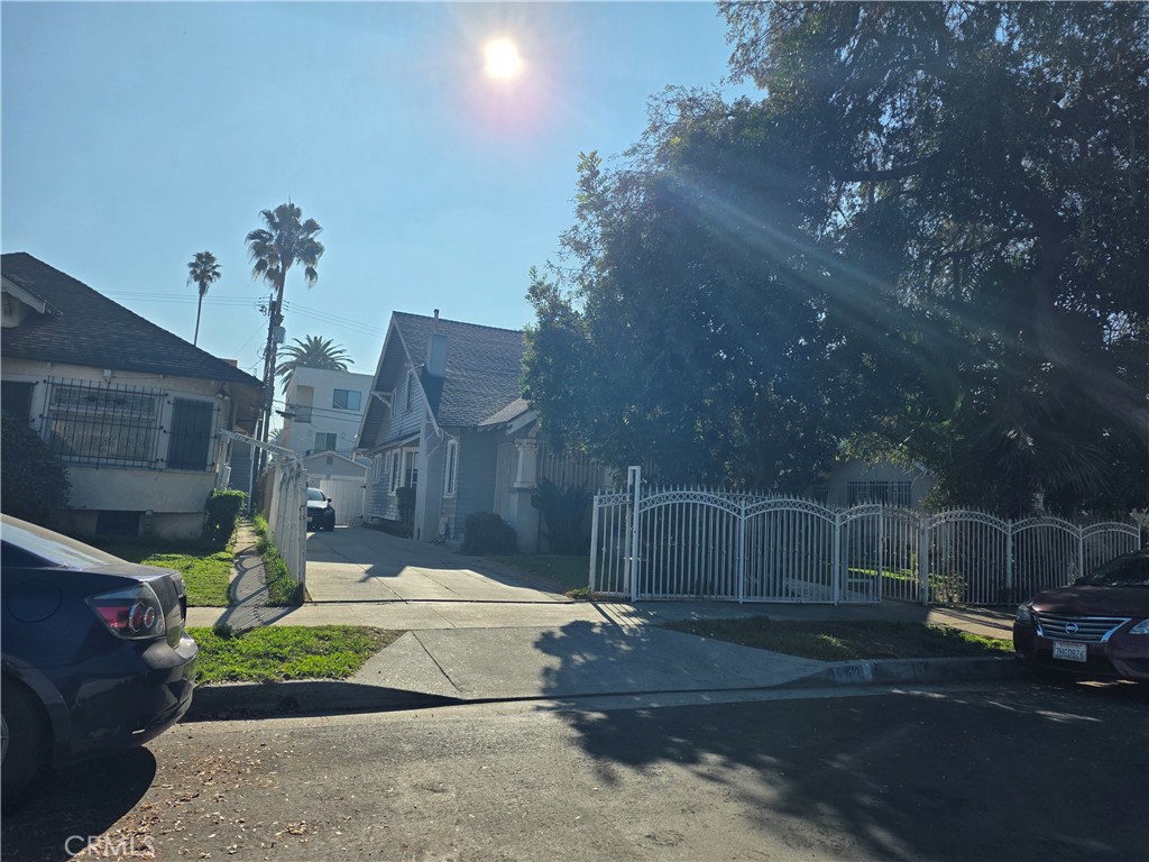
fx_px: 763
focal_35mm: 23
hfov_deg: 73.9
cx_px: 574
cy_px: 431
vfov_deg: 58.9
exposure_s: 1/7944
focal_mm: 6.25
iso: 50
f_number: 1.7
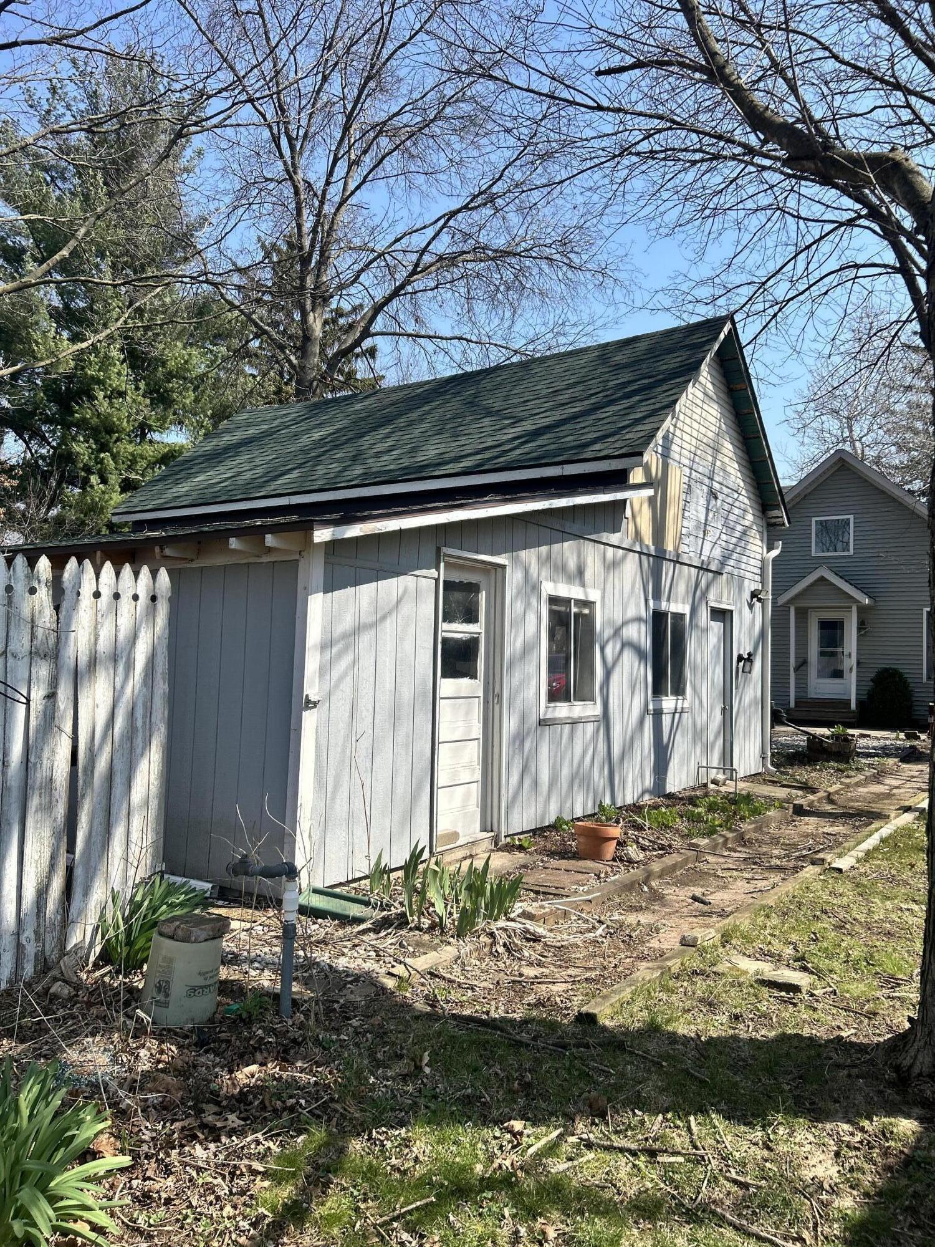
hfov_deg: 53.1
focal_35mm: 26
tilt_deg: +3.1
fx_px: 936
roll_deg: -2.4
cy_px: 624
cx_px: 468
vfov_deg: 67.3
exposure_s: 1/3257
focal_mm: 5.7
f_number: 1.5
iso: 50
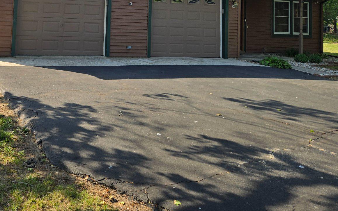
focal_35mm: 43
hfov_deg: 44.3
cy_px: -5
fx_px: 396
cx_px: 75
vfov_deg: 27.9
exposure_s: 1/1445
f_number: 1.8
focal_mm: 5.4
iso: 25
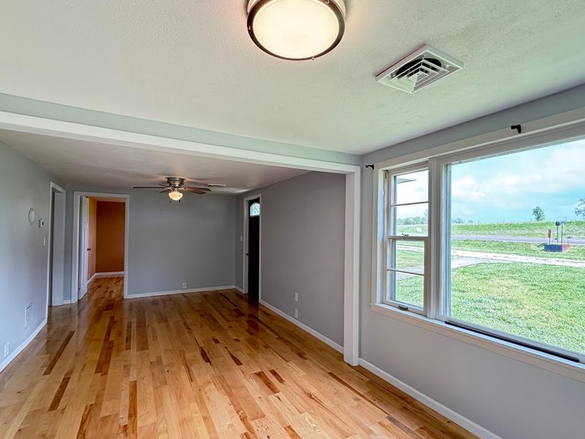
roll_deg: -1.1
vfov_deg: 74.7
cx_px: 296
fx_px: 287
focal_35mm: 17
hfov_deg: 91.0
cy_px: 226
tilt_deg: +1.1
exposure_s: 1/120
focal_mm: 2.22
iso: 250
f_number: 2.2
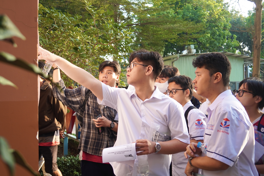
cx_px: 132
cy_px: 88
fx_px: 286
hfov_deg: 49.6
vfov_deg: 34.2
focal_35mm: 39
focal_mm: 26
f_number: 4.5
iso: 250
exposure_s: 1/160
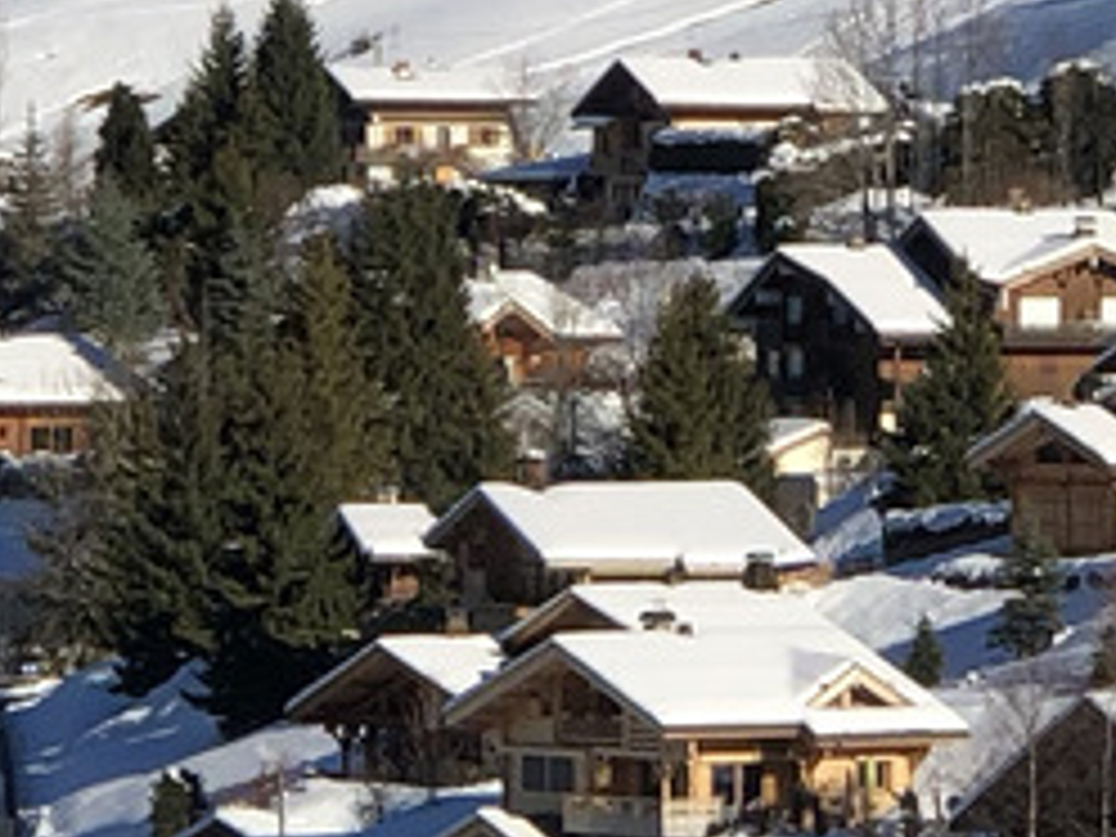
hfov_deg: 5.9
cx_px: 562
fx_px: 10800
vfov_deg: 4.4
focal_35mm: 335
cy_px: -130
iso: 16
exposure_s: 1/1453
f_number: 2.4
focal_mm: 6
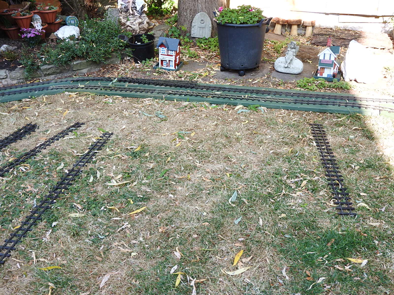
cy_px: 148
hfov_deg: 46.8
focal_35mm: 40
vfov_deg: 36.0
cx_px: 197
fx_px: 455
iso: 100
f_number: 3.8
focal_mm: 7.2
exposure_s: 1/100
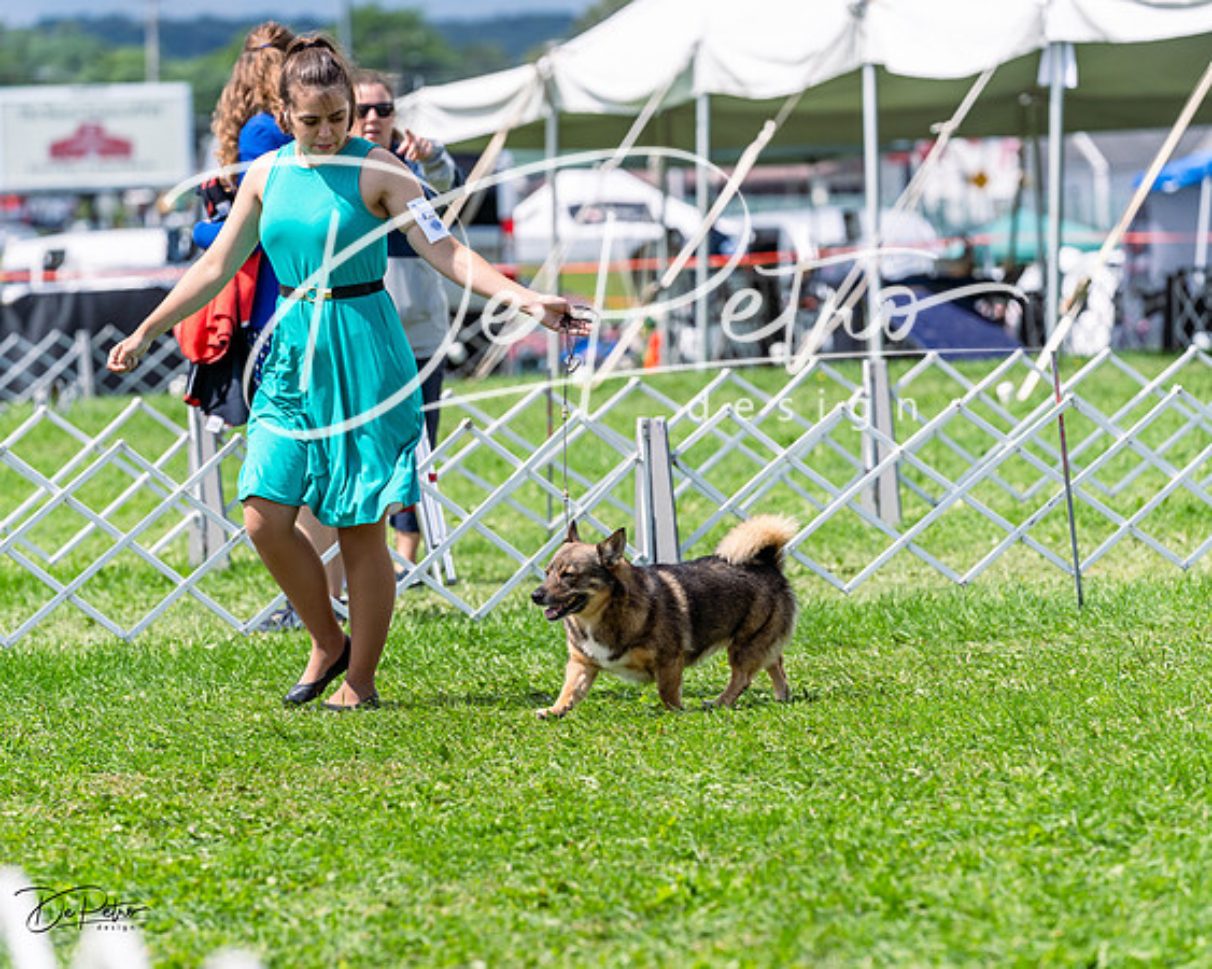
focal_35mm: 185
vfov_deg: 8.4
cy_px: 484
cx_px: 606
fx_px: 6623
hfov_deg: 10.5
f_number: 4.5
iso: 100
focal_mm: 164
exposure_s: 1/1000
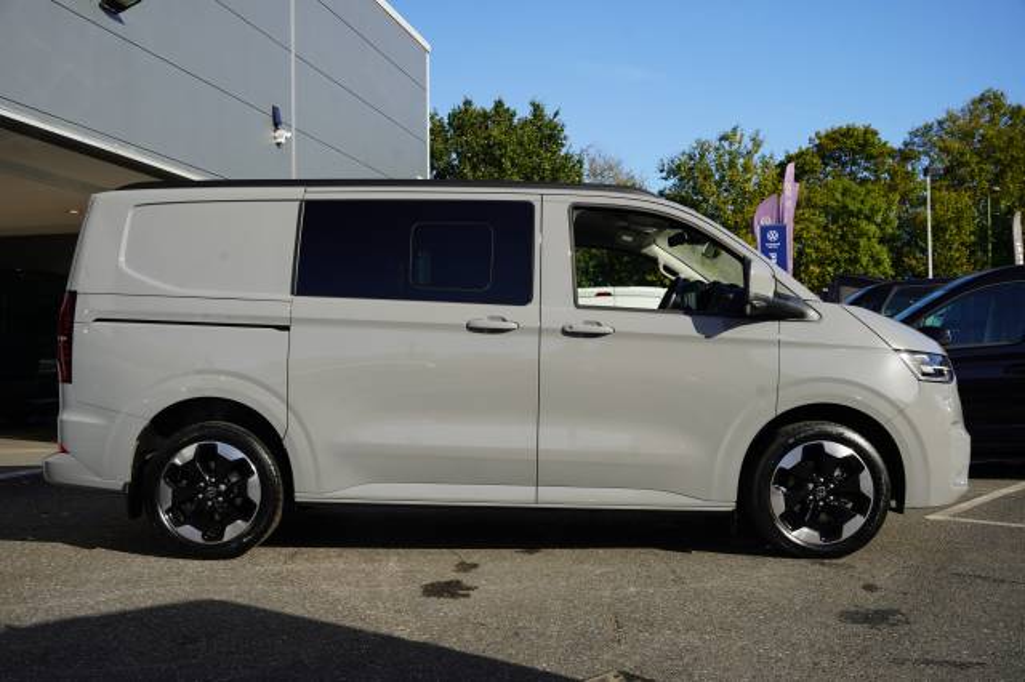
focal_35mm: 35
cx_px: 512
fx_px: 987
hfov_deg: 54.9
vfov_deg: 38.1
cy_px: 341
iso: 100
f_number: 8
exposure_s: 1/125
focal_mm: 34.7
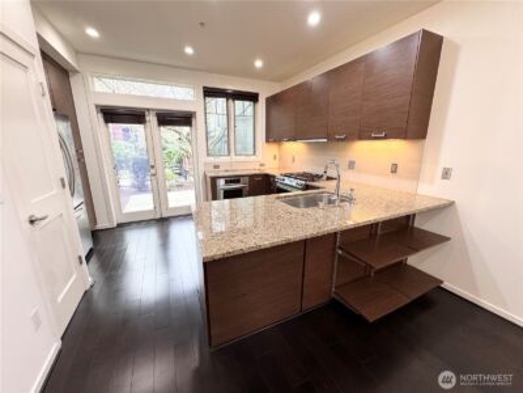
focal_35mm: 14
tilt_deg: -14.1
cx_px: 262
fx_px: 212
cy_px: 196
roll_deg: -0.1
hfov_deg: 102.1
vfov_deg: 85.7
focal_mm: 2.22
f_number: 2.2
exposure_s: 1/60
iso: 200
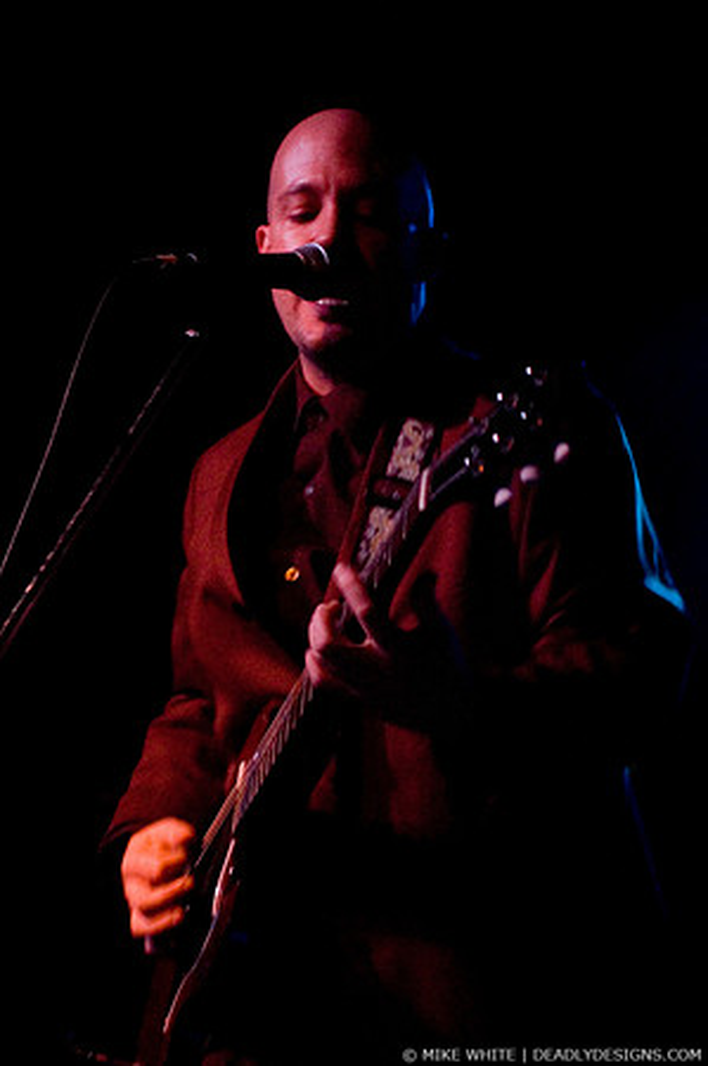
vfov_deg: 19.5
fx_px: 3104
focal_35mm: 105
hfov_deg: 13.0
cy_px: 533
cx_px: 354
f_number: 2.8
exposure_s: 1/40
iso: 800
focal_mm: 70
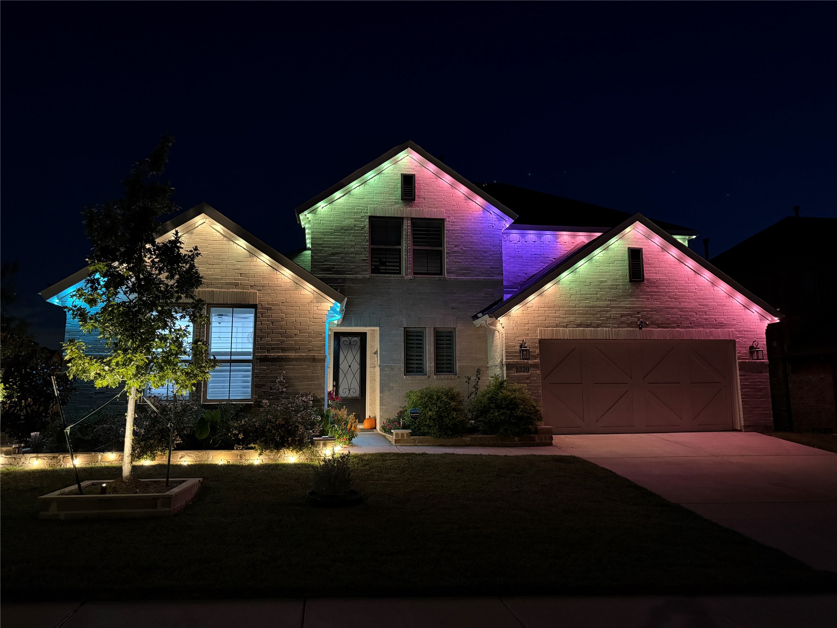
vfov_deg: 56.8
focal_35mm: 24
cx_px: 418
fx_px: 580
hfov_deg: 71.6
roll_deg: +0.2
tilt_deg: +9.0
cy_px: 314
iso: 1250
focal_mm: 6.76
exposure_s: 1/30
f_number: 1.78
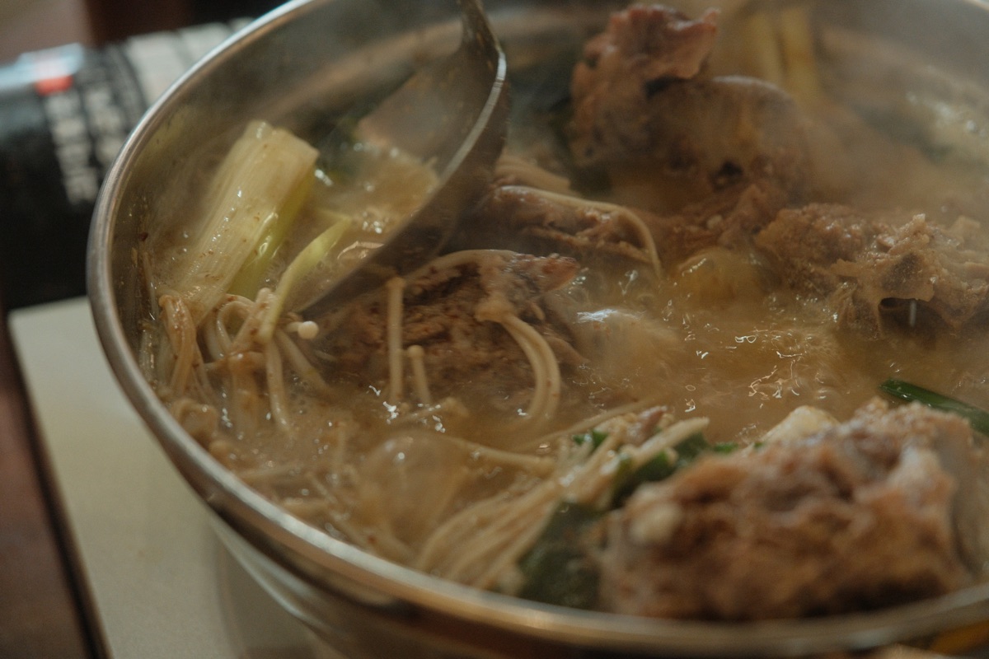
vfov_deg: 16.5
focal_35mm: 83
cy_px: 330
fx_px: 2280
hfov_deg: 24.5
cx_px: 494
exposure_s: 1/60
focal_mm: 55
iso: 1250
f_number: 2.8
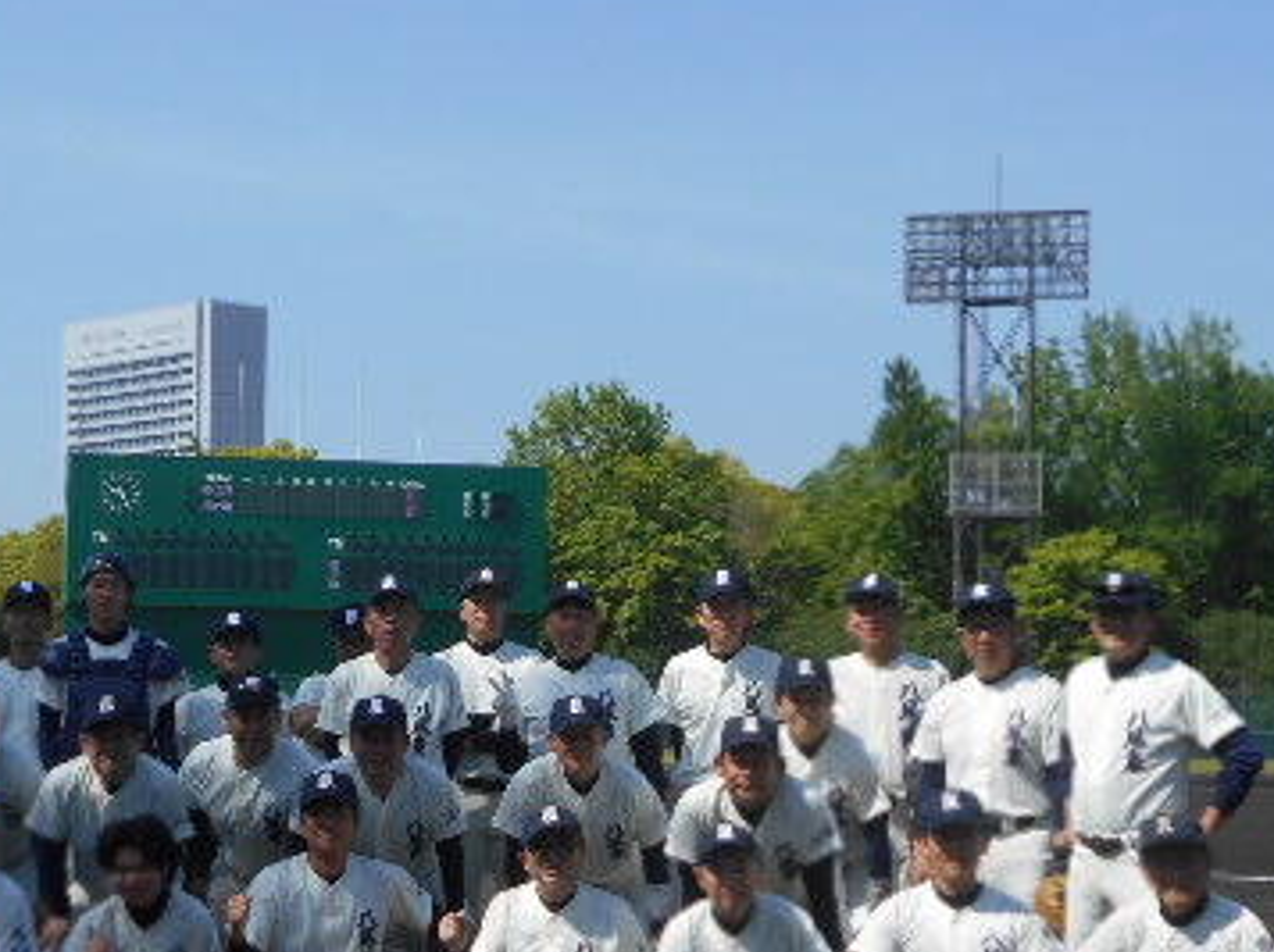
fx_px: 2574
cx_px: 407
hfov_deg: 27.6
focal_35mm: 70
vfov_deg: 20.9
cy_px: 610
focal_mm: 6.7
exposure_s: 1/1000
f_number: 3.9
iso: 80
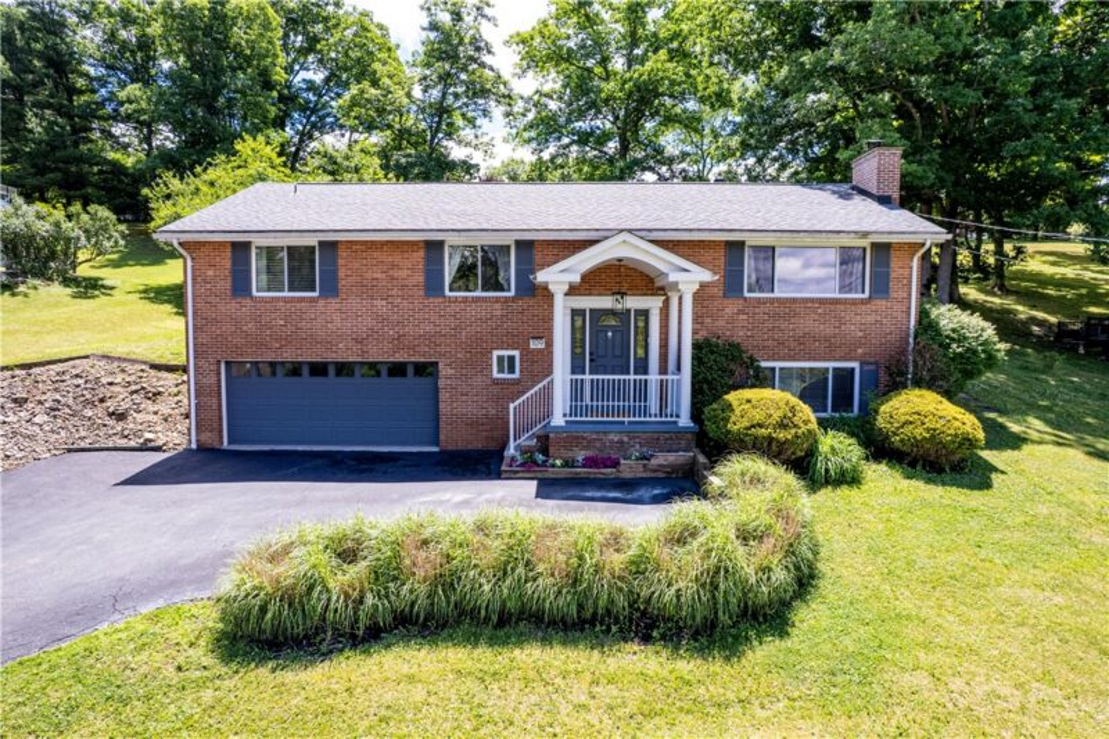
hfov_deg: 78.6
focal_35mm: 22
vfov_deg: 57.2
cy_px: 370
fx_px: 678
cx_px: 554
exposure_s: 1/800
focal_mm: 8.38
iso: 100
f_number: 2.8
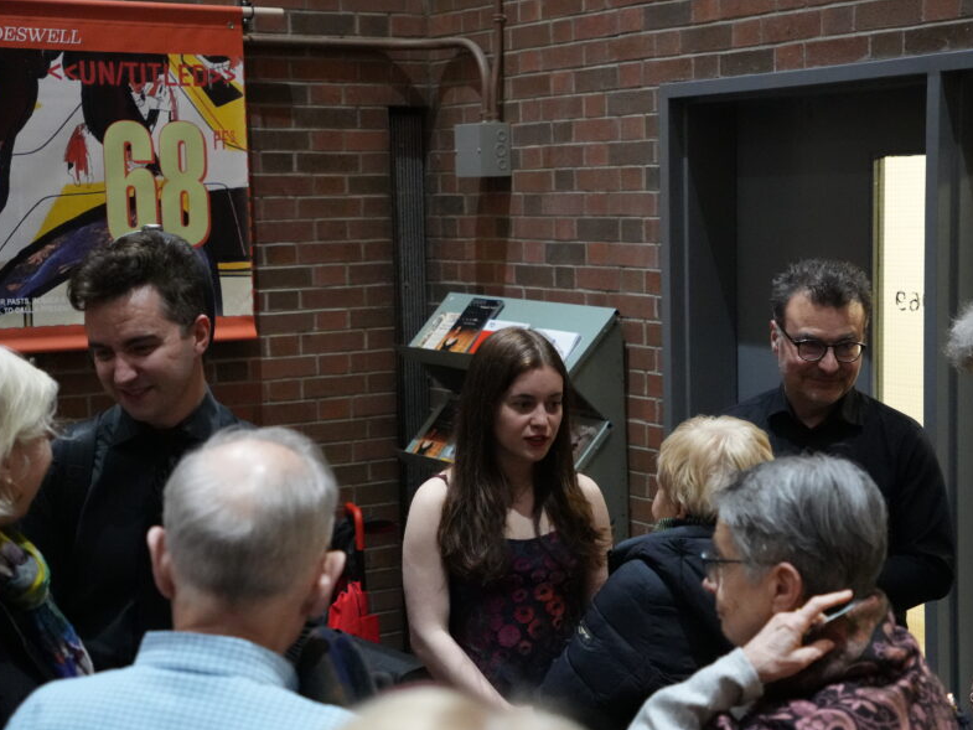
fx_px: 1831
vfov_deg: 22.5
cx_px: 521
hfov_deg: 29.8
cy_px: 402
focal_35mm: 65
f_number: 2.8
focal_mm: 34.6
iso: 6400
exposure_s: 1/250
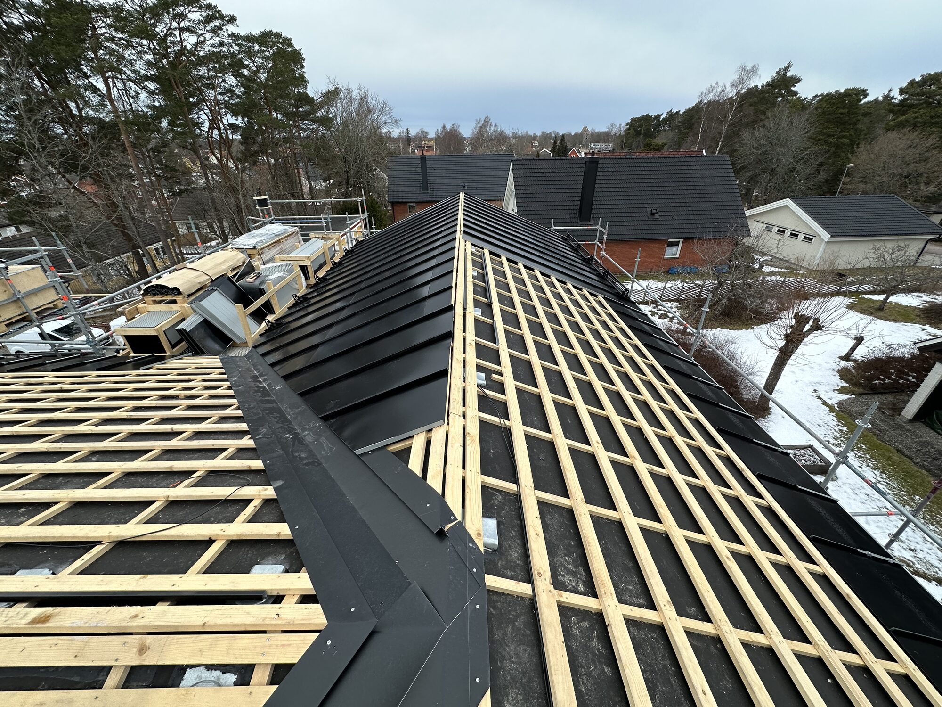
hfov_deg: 102.1
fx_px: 381
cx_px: 471
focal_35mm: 14
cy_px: 354
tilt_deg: -30.7
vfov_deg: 85.7
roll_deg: +1.1
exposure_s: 1/146
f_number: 2.2
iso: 40
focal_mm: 2.22
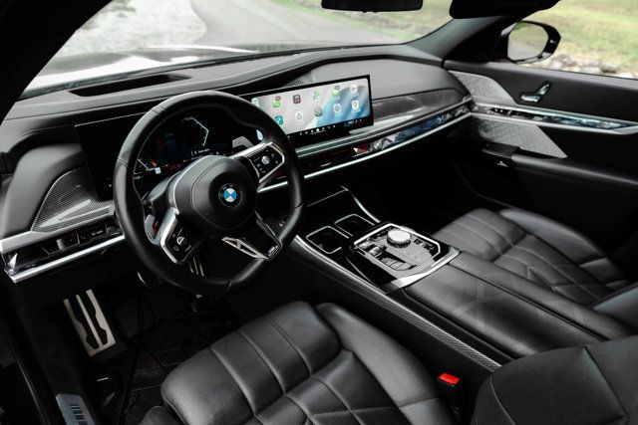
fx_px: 425
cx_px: 319
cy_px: 212
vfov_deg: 53.2
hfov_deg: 73.7
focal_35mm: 24
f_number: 5
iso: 640
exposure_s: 1/200
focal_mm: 24
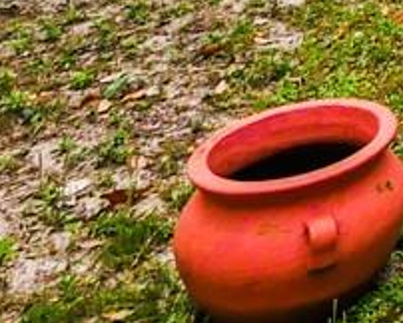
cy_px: -562
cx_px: 1073
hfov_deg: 12.3
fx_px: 1289
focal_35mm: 108
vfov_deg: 10.9
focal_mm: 7
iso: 200
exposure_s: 1/320
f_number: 7.1
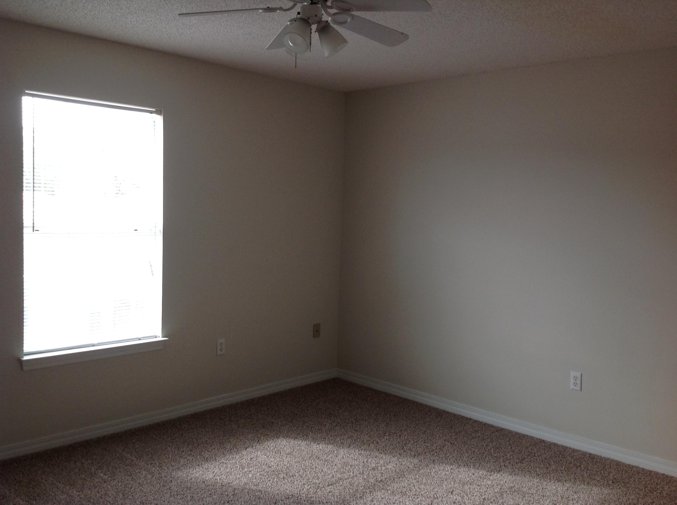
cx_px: 338
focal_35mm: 35
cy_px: 252
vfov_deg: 40.6
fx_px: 683
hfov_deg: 52.7
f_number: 2.4
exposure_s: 1/60
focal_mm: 4.28
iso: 64
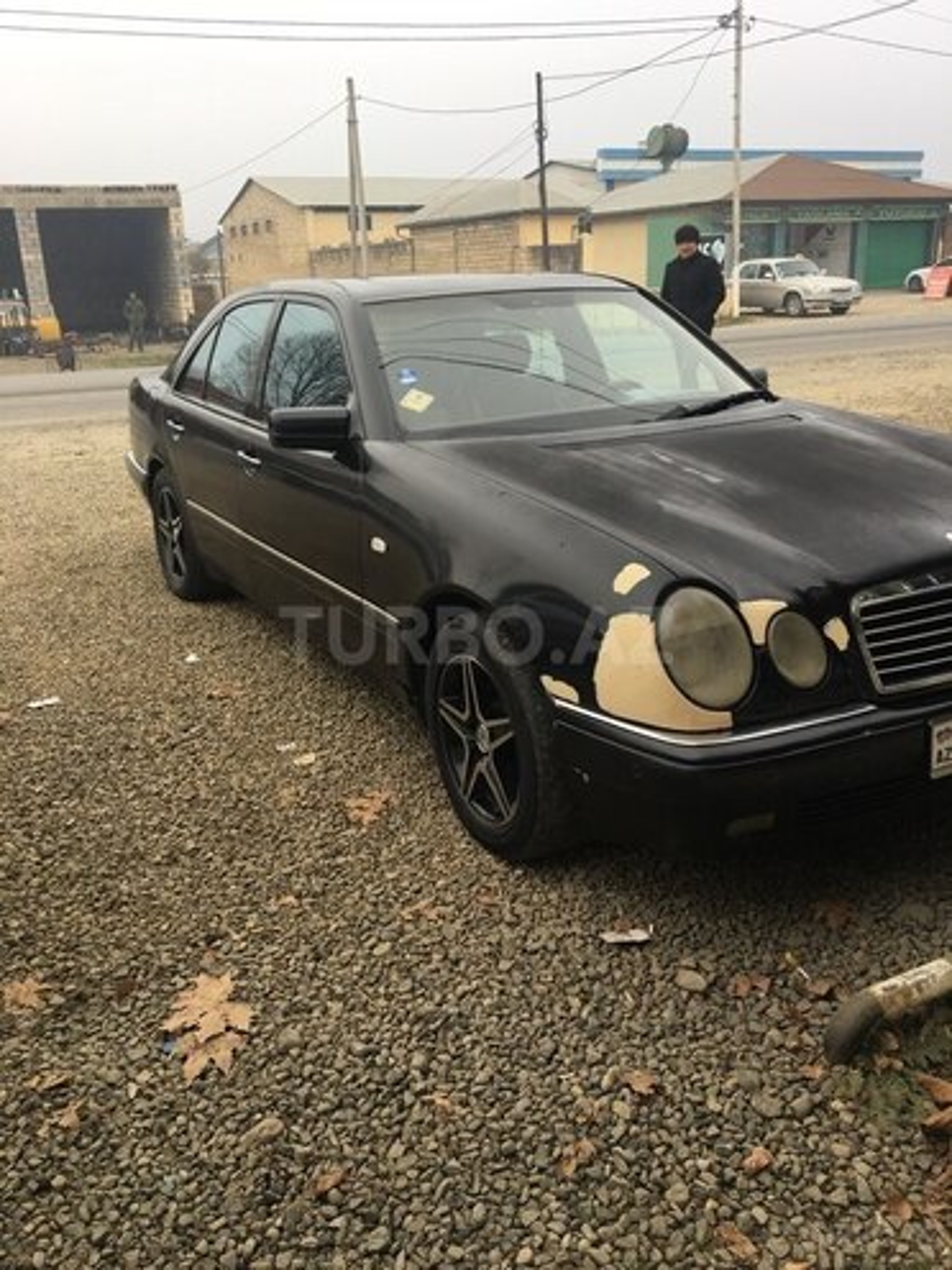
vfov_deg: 61.7
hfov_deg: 48.2
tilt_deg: -17.9
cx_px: 476
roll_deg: +1.5
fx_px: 1063
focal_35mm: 29
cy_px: 635
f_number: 2.2
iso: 25
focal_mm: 4.15
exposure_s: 1/123
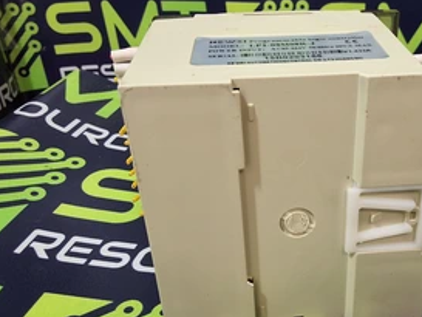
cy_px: 179
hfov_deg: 44.6
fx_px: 500
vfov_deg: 35.1
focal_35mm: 41
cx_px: 303
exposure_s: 1/40
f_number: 1.9
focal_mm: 2.91
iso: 160
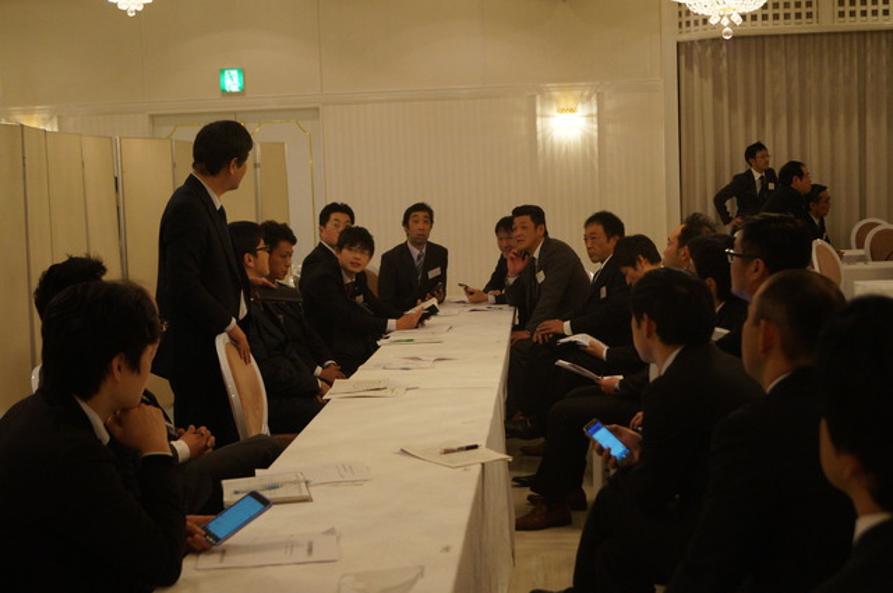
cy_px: 296
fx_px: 1301
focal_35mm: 52
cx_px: 446
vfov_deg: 25.7
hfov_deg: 37.9
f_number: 5
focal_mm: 35
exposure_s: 1/60
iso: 1250
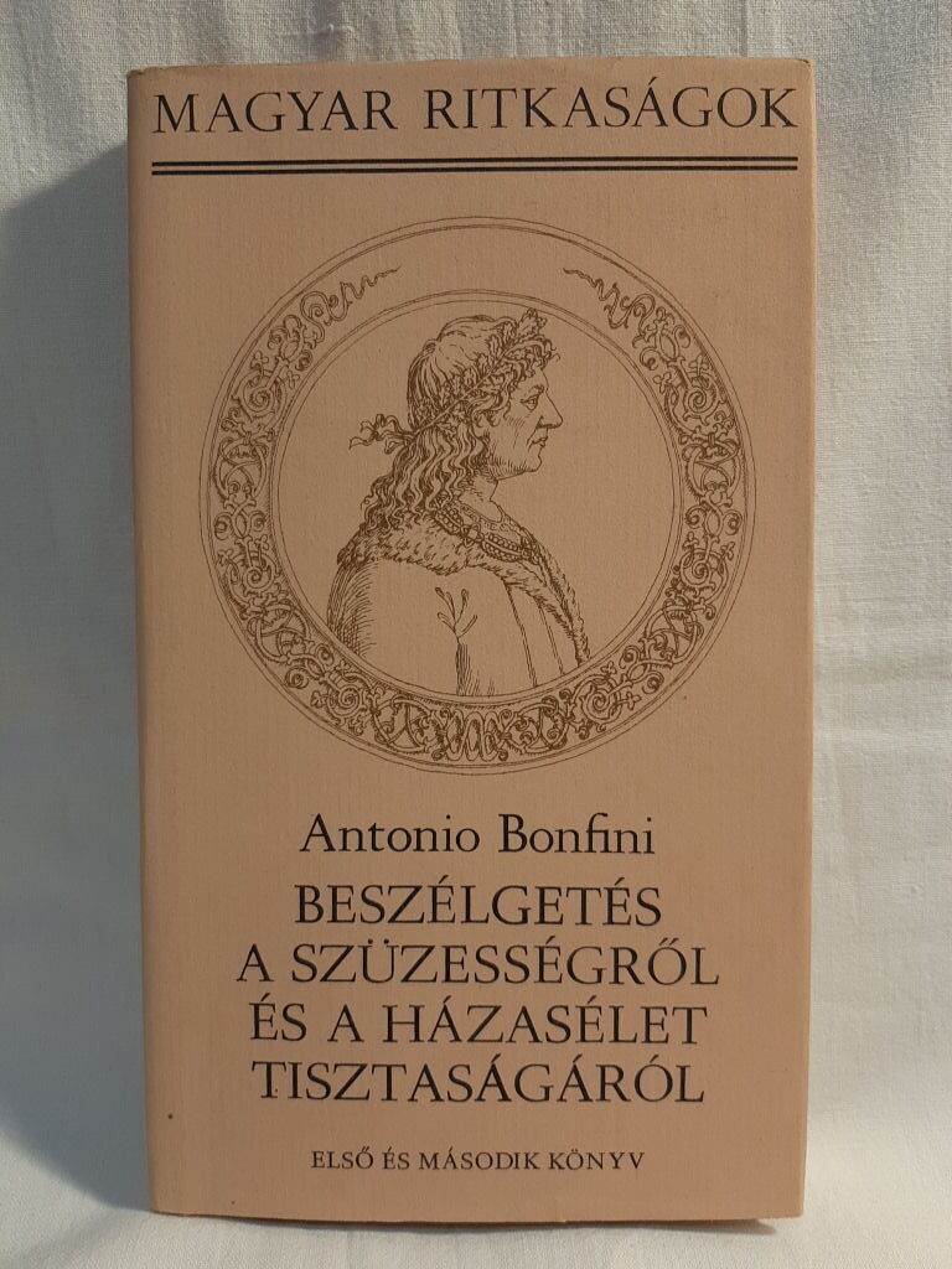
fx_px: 990
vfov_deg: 65.3
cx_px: 476
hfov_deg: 51.4
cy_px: 634
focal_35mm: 27
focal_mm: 3.93
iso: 217
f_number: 1.7
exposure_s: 1/50
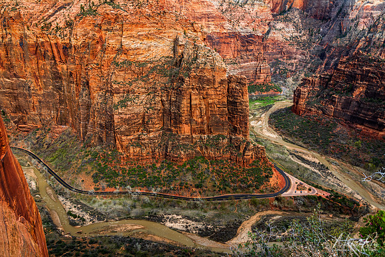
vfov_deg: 53.2
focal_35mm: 24
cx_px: 192
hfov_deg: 73.7
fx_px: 257
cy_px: 128
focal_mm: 24
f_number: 11
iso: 100
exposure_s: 1/30
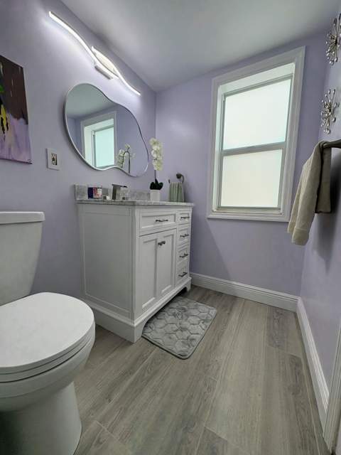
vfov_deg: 102.1
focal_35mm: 14
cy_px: 228
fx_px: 184
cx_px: 170
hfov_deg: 85.7
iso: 100
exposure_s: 1/123
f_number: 2.2
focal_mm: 2.22
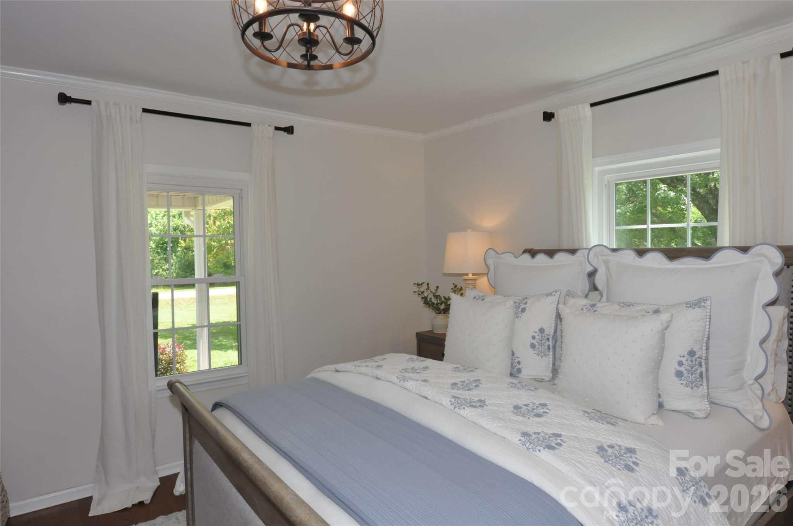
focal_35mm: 21
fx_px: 462
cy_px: 263
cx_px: 396
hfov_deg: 81.3
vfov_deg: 59.4
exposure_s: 1/60
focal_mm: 14
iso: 800
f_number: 5.6
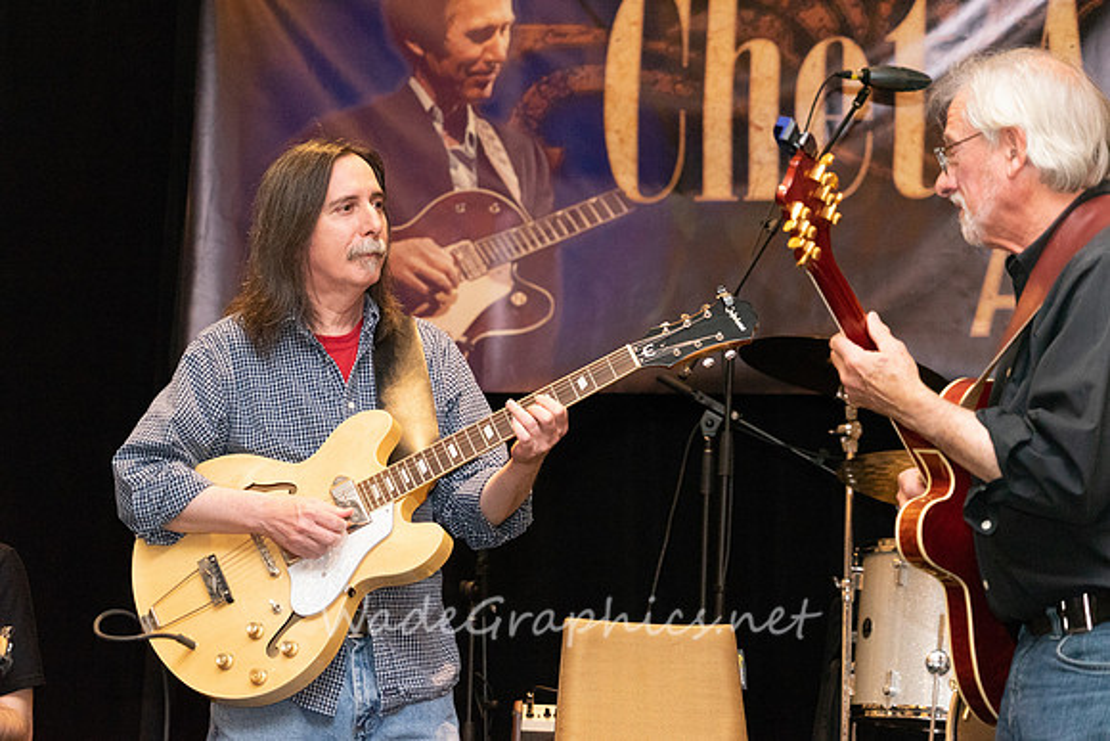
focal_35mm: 128
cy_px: 370
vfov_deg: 10.7
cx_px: 555
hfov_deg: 16.0
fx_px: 3947
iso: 6400
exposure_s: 1/200
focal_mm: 128
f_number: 6.3
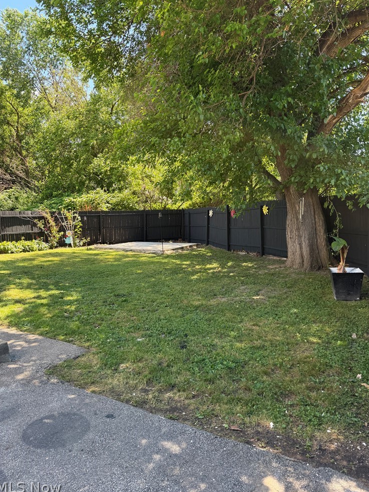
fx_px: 355
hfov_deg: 54.9
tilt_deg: -3.9
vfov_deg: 69.4
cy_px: 243
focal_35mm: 25
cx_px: 184
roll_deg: +0.3
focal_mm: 6.76
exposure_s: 1/412
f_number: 1.78
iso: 100
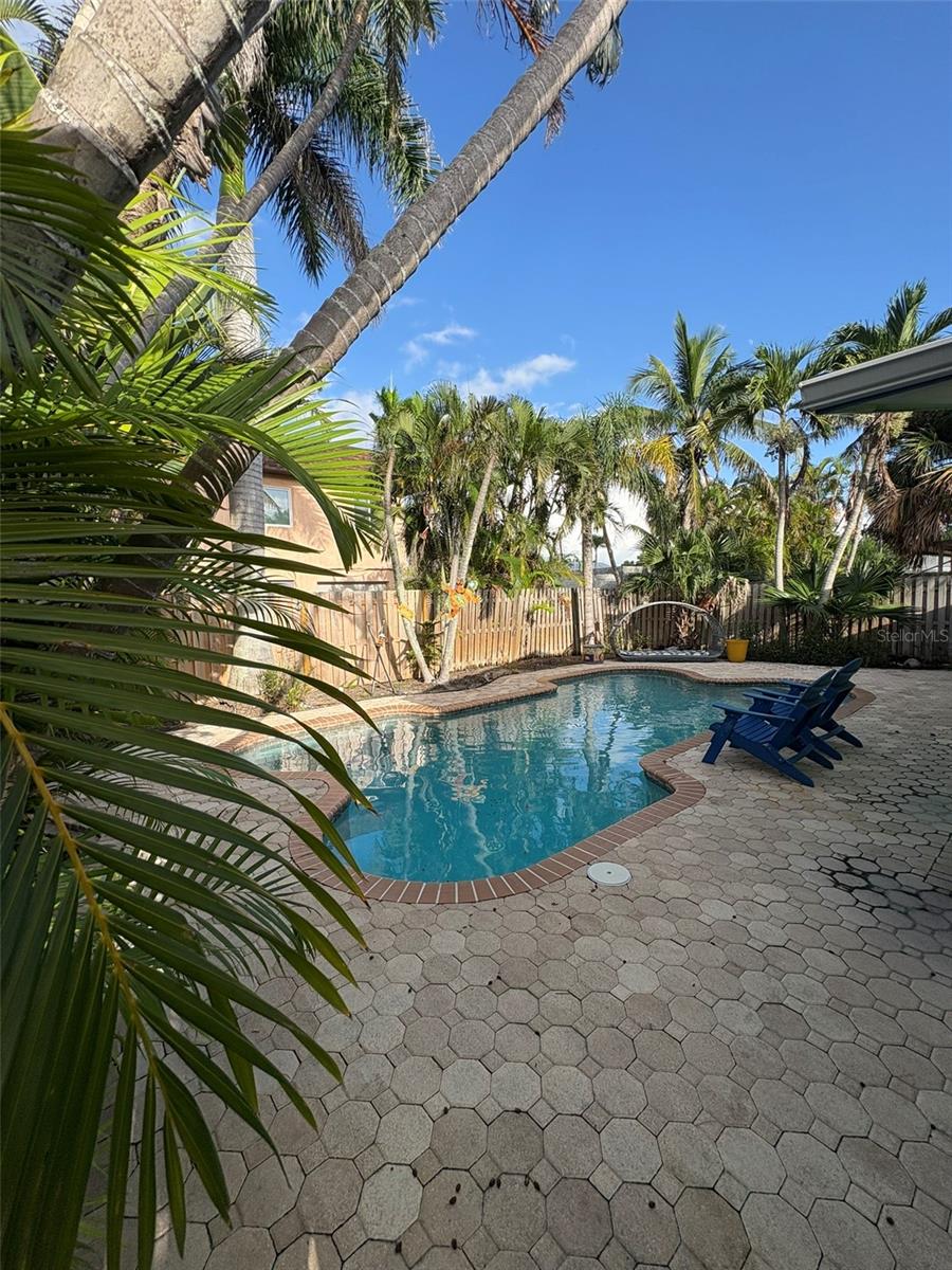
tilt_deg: -2.9
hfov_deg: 85.7
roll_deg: +2.4
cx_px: 476
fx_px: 513
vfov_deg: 102.1
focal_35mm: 14
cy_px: 635
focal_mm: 2.22
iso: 50
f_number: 2.2
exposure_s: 1/1178
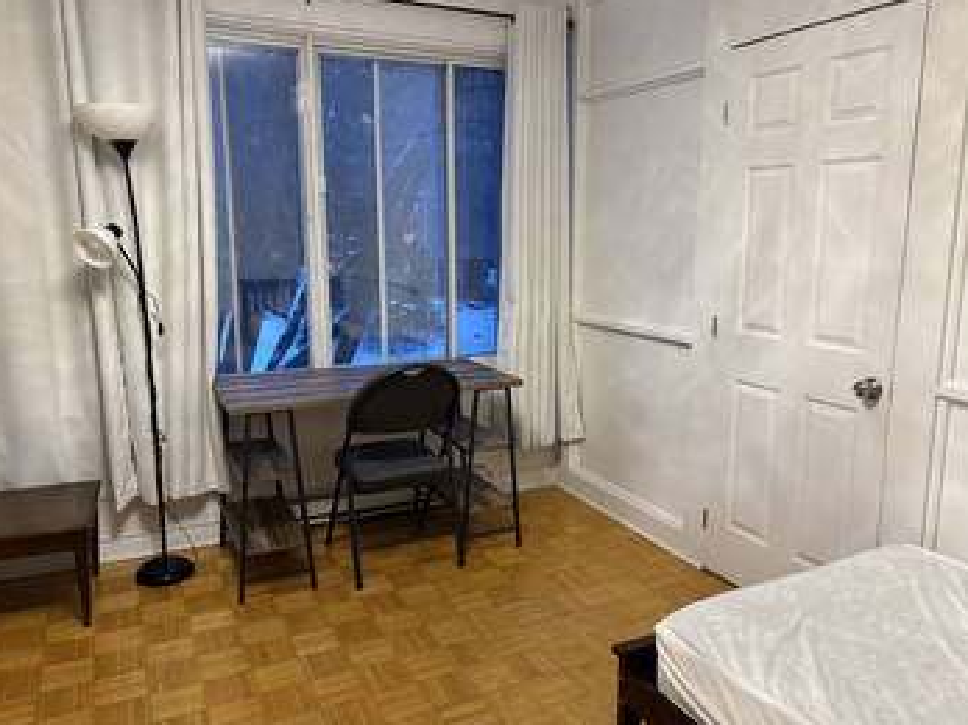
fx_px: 755
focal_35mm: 27
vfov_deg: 51.3
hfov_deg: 65.3
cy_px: 365
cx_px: 485
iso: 250
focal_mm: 5.96
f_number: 1.6
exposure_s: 1/60
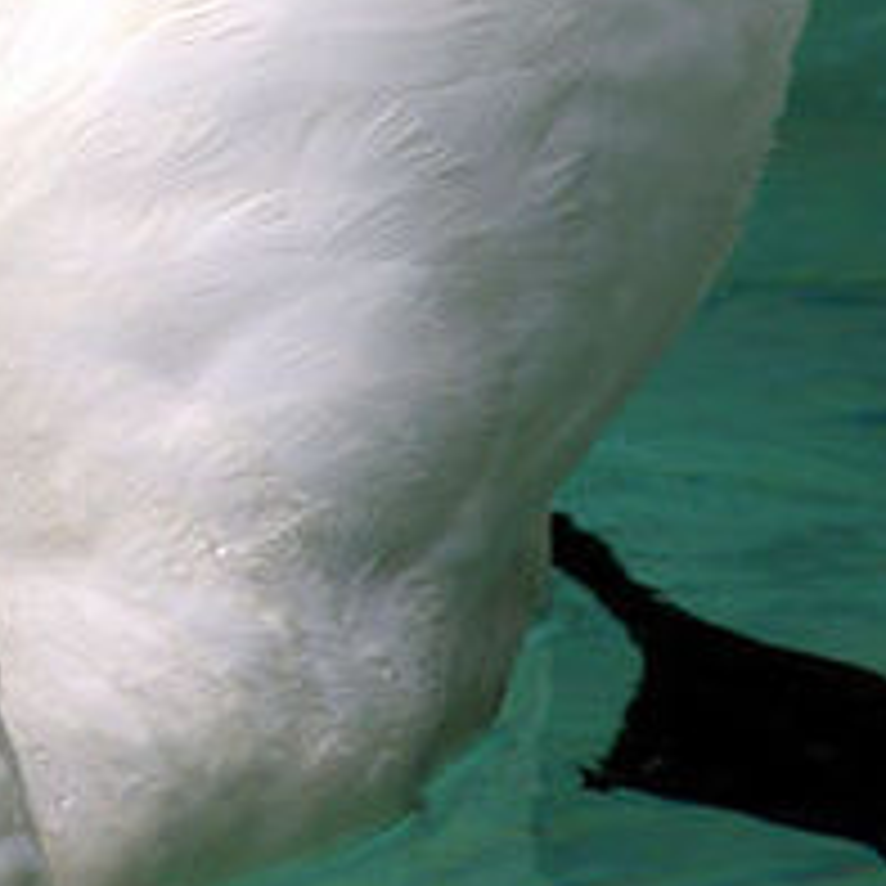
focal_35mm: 874
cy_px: -112
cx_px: -373
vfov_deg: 2.0
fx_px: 25309
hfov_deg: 2.0
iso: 100
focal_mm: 150
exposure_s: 1/250
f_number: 5.6
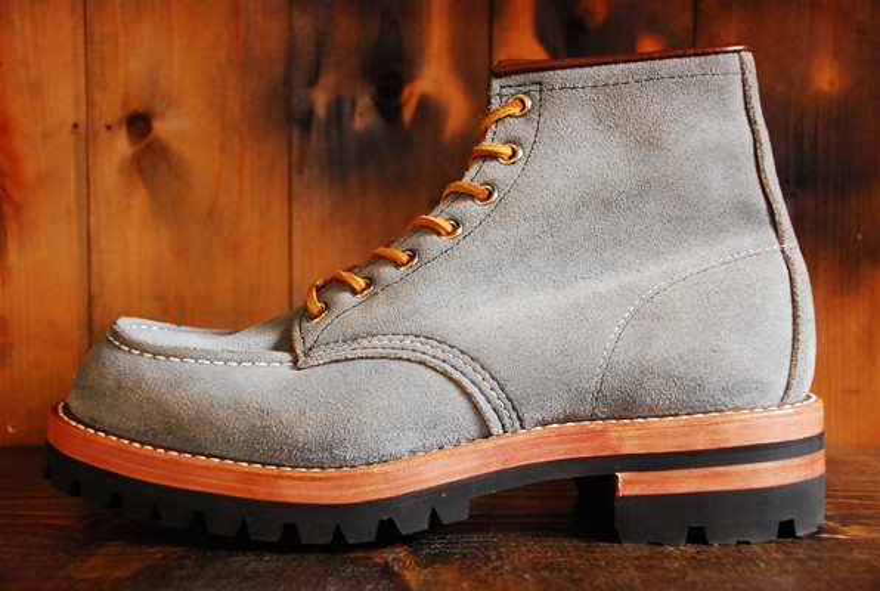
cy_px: 296
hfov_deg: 42.2
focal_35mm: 46
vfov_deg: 29.1
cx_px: 440
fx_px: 1139
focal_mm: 31
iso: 1000
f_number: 4.2
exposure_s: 1/15
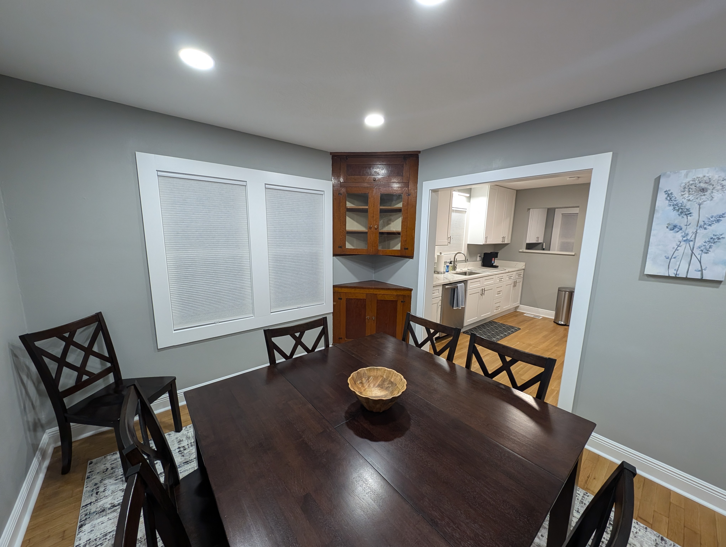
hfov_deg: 110.5
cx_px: 363
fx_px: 252
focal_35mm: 12
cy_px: 274
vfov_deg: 94.6
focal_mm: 2.23
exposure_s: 1/60
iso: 194
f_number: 1.95
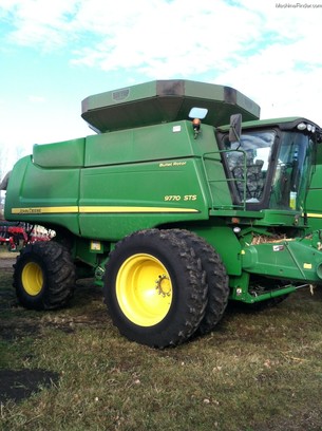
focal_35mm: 35
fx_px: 435
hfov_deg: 40.6
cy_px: 216
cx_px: 161
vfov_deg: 52.7
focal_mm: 3.85
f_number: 2.8
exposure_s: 1/326
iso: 80
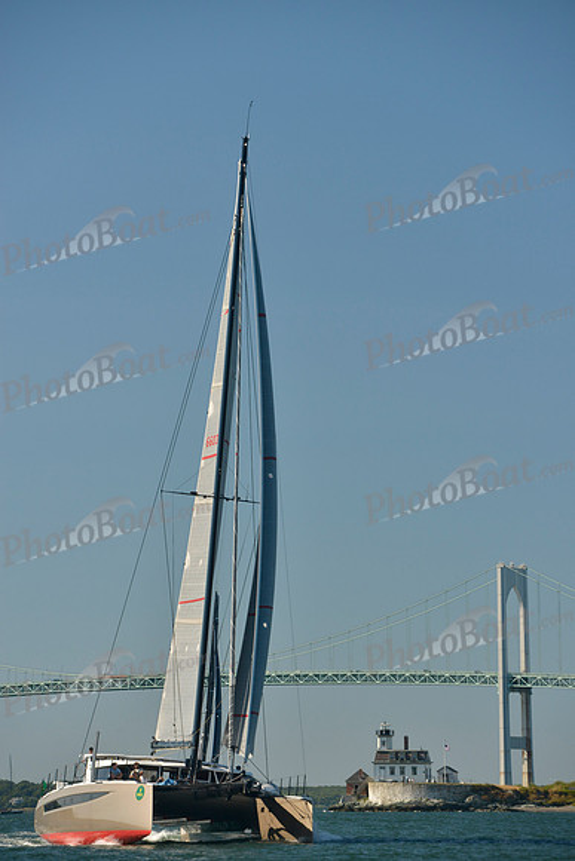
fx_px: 3472
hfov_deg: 9.5
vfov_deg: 14.2
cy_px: 430
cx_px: 288
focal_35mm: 145
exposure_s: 1/1250
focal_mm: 145
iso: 400
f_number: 5.6
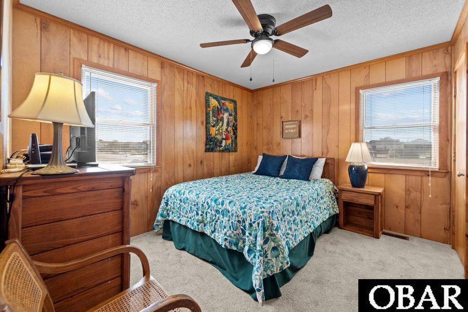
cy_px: 156
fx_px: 182
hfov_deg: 104.2
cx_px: 234
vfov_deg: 81.2
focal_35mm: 14
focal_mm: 14
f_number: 8
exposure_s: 1/2
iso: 100
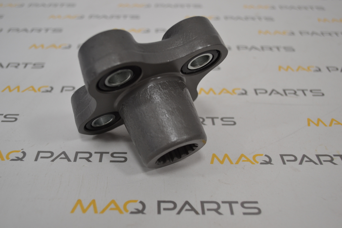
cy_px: 114
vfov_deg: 30.8
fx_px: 413
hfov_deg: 45.0
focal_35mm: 44
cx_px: 171
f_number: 4.5
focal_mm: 29
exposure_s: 1/25
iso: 400
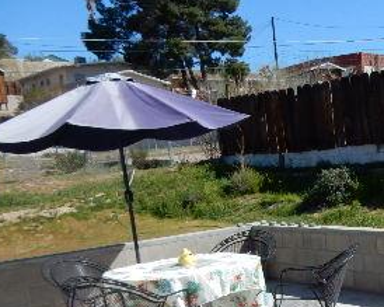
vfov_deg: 26.3
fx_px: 648
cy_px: 236
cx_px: 434
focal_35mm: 57
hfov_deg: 29.4
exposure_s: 1/1600
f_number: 3.7
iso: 125
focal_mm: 4.5
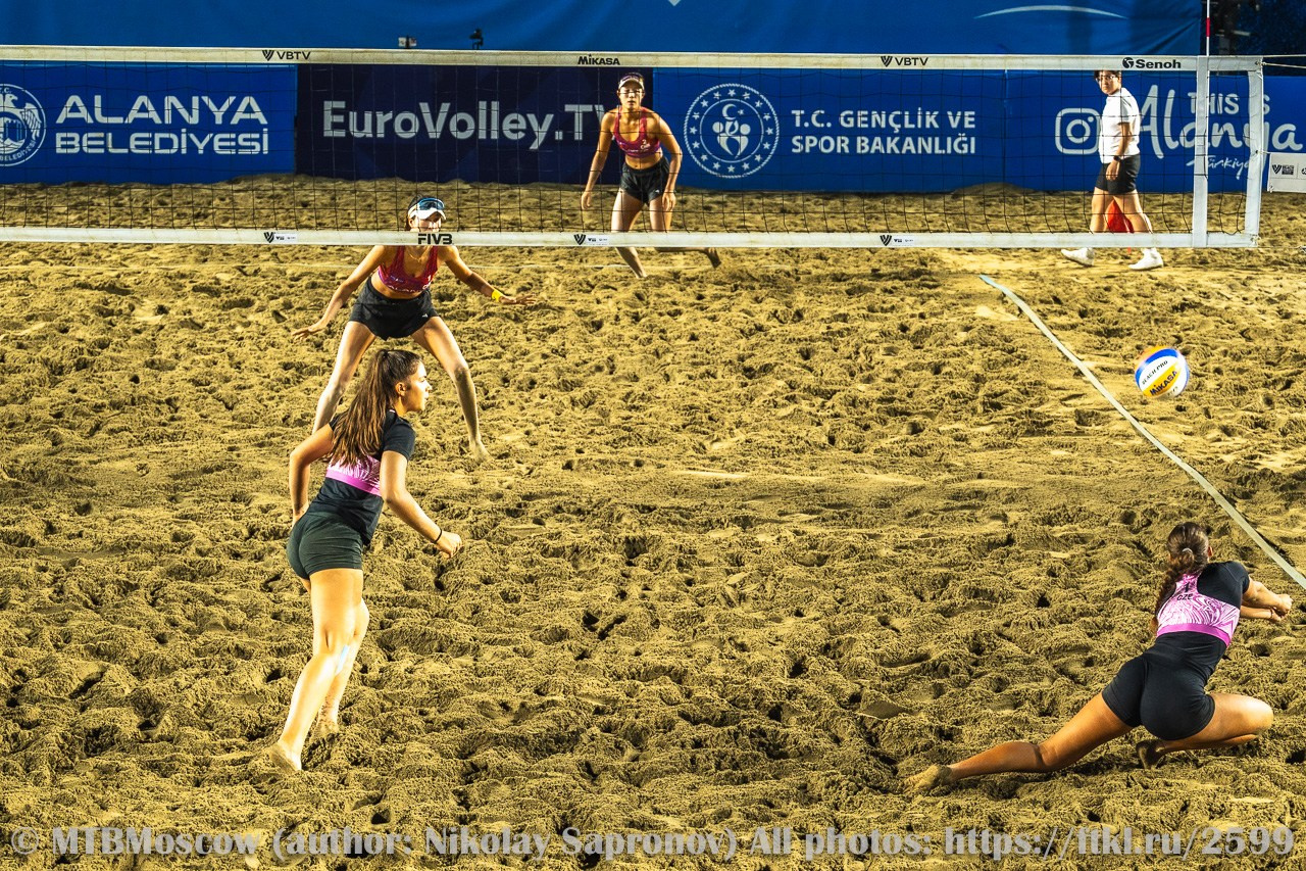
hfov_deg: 19.5
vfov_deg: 13.0
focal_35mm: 105
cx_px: 653
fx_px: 3808
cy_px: 436
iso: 800
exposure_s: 1/640
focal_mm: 70
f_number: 3.2
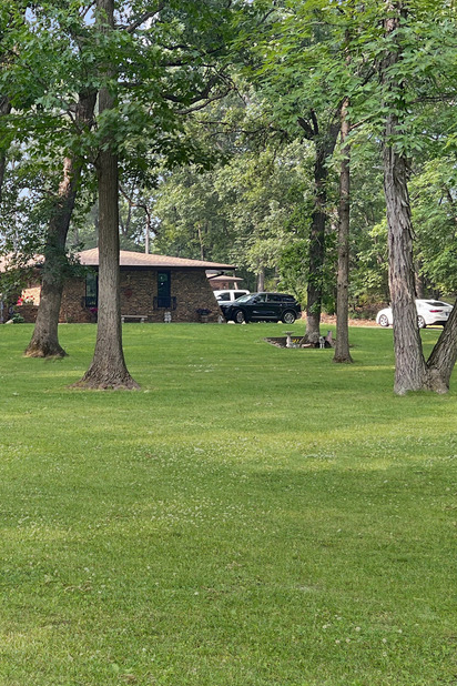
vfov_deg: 31.9
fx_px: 1200
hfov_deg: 20.8
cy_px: 322
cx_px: -1
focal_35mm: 63
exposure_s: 1/418
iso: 50
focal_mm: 5.7
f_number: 1.5
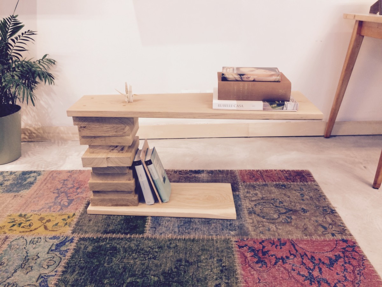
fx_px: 320
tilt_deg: -24.2
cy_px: 144
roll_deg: +1.6
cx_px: 191
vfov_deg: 48.2
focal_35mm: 29
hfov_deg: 61.7
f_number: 2.2
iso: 100
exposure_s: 1/33
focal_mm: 4.15
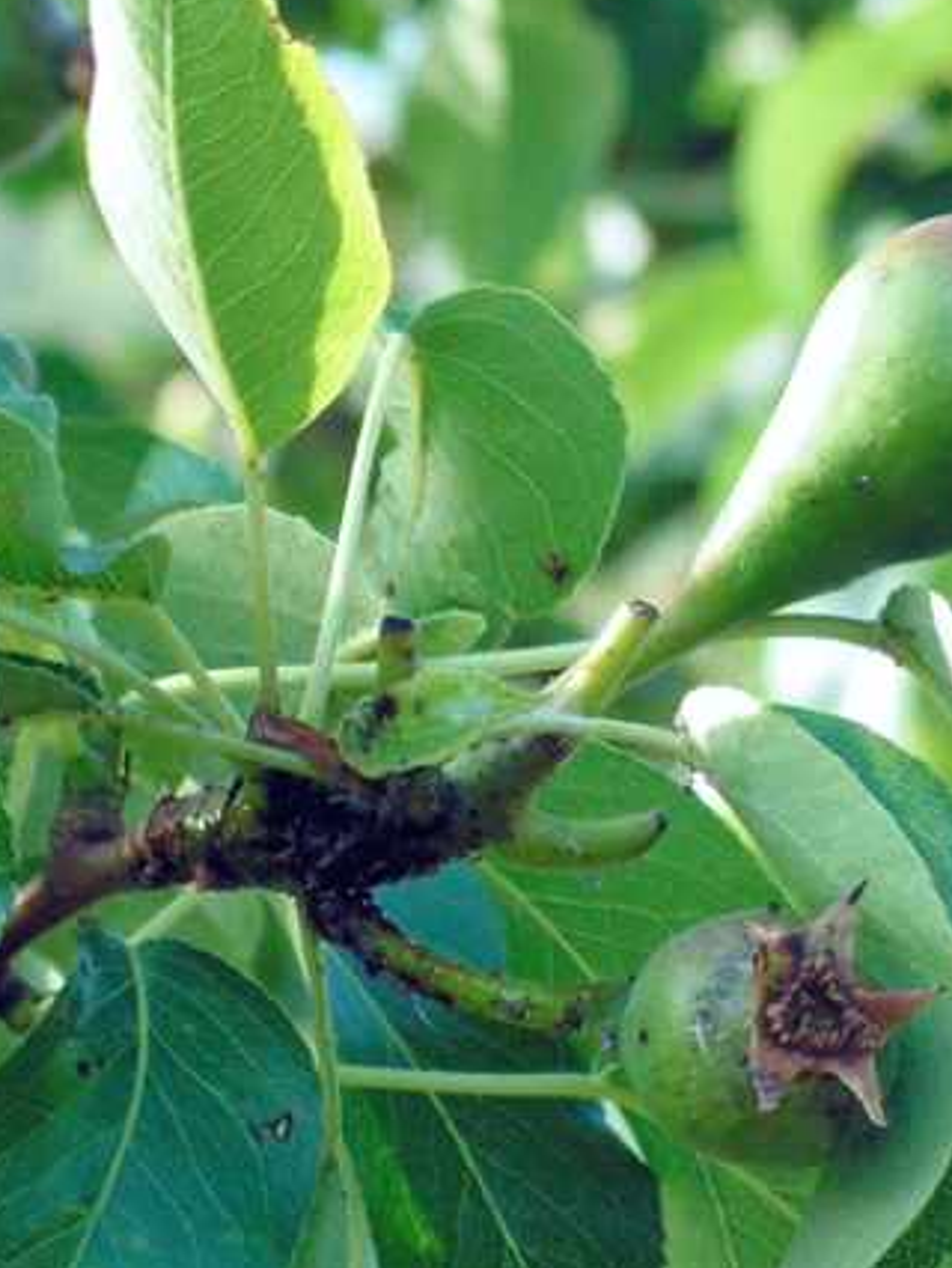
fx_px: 10623
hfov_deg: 5.1
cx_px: 339
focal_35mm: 290
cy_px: 673
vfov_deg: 6.8
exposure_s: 1/100
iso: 64
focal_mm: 17.3
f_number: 3.4
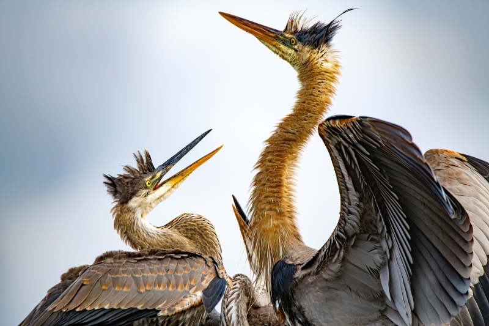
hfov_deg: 3.4
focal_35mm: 600
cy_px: 163
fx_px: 8148
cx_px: 244
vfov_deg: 2.3
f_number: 6.3
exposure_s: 1/1000
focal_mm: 600
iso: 360
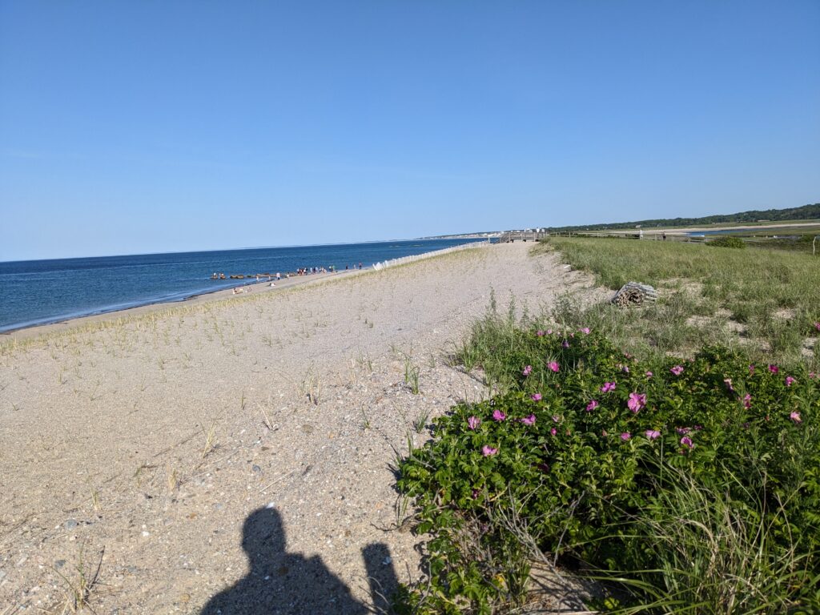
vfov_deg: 51.4
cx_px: 410
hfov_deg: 65.3
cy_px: 308
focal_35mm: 27
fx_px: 640
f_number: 1.73
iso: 59
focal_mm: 4.38
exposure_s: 1/3906
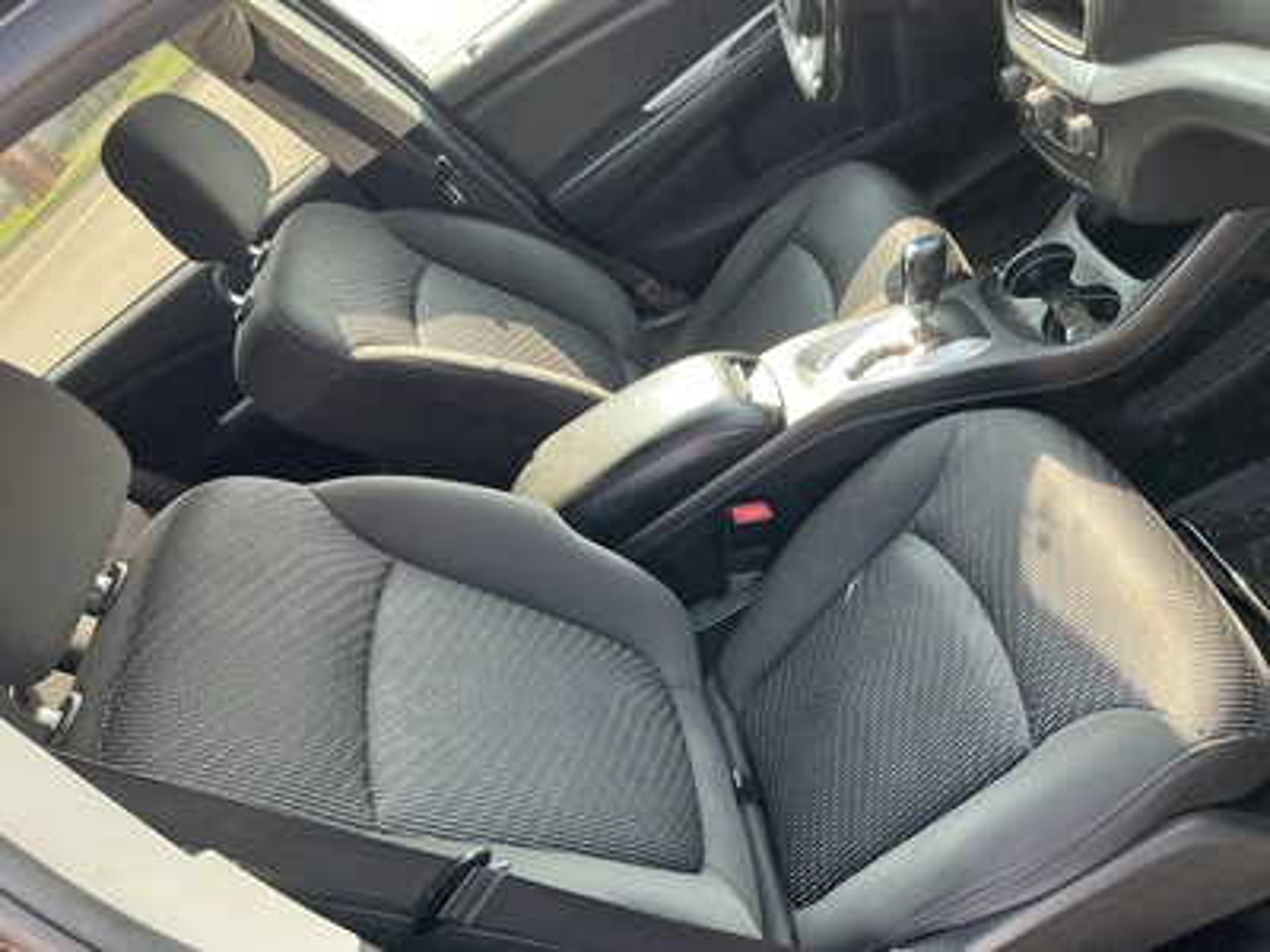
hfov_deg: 63.4
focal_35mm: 28
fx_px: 1027
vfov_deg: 49.7
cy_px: 476
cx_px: 635
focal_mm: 3
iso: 50
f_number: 1.8
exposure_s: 1/122
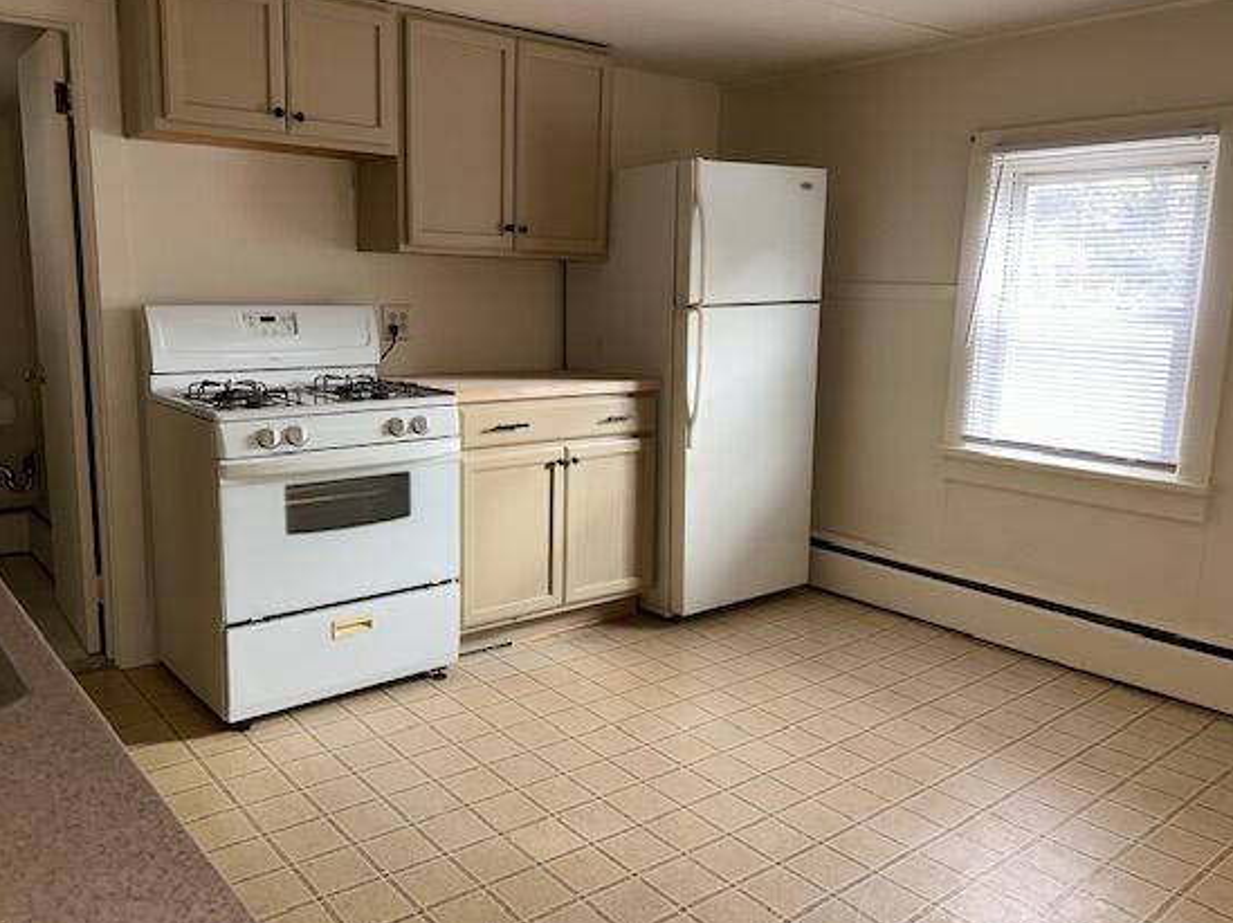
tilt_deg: -10.0
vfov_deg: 49.7
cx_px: 570
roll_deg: -1.5
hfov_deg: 63.4
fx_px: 997
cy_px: 454
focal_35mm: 28
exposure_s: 1/121
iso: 64
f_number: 1.78
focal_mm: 6.86
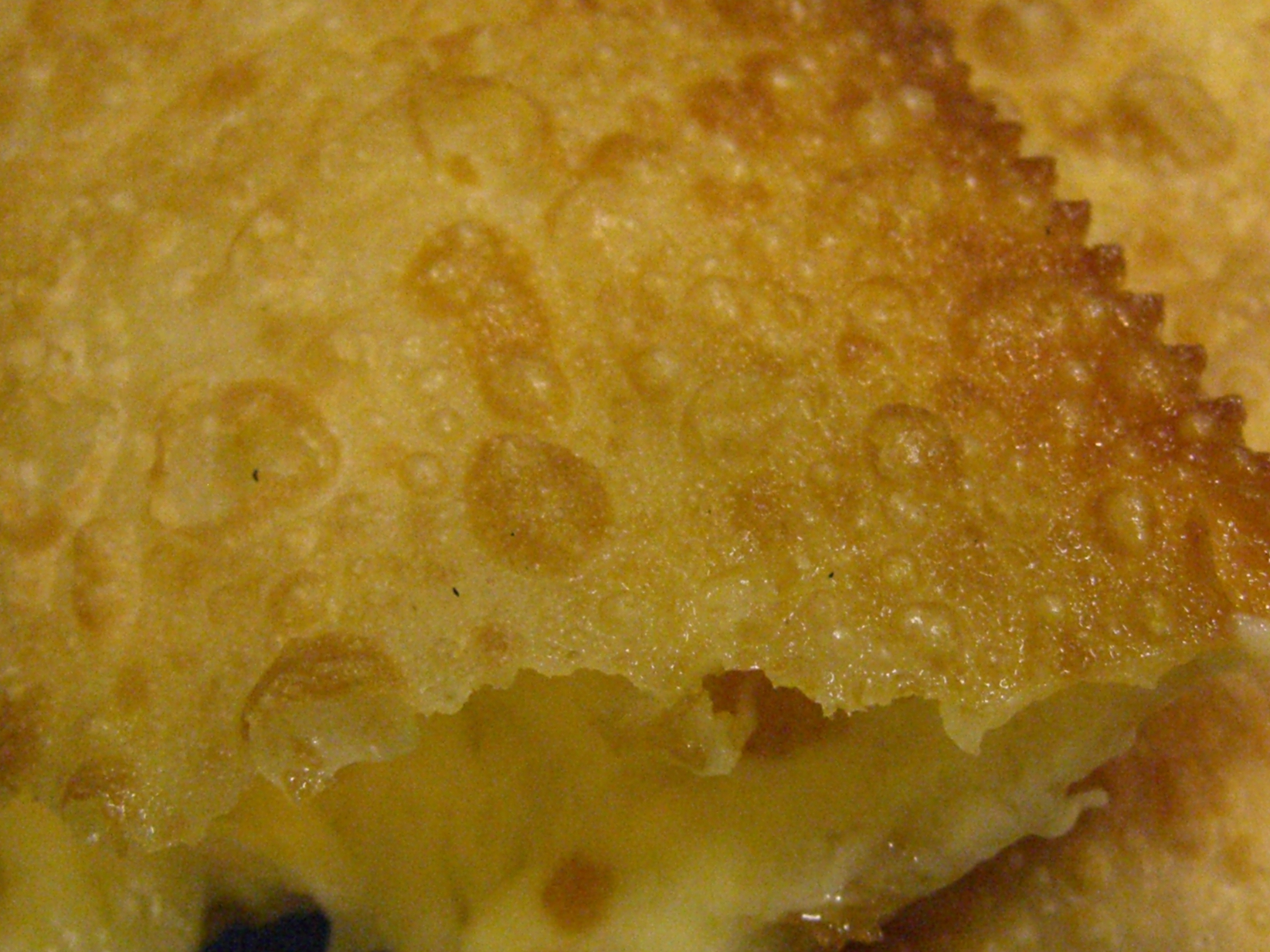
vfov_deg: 20.6
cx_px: 784
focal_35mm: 71
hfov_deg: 27.3
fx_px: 2605
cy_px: 635
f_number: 2.8
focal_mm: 7.9
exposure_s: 1/80
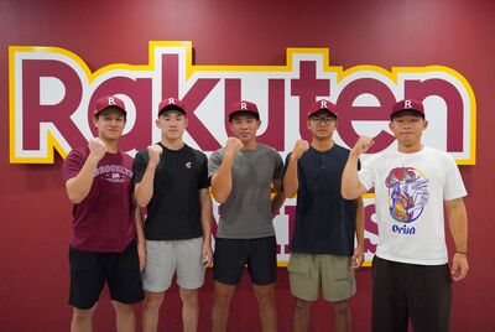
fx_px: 413
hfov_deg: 61.9
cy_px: 166
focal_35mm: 30
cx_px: 248
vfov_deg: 43.7
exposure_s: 1/1000
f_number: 2.8
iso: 12800
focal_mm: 30
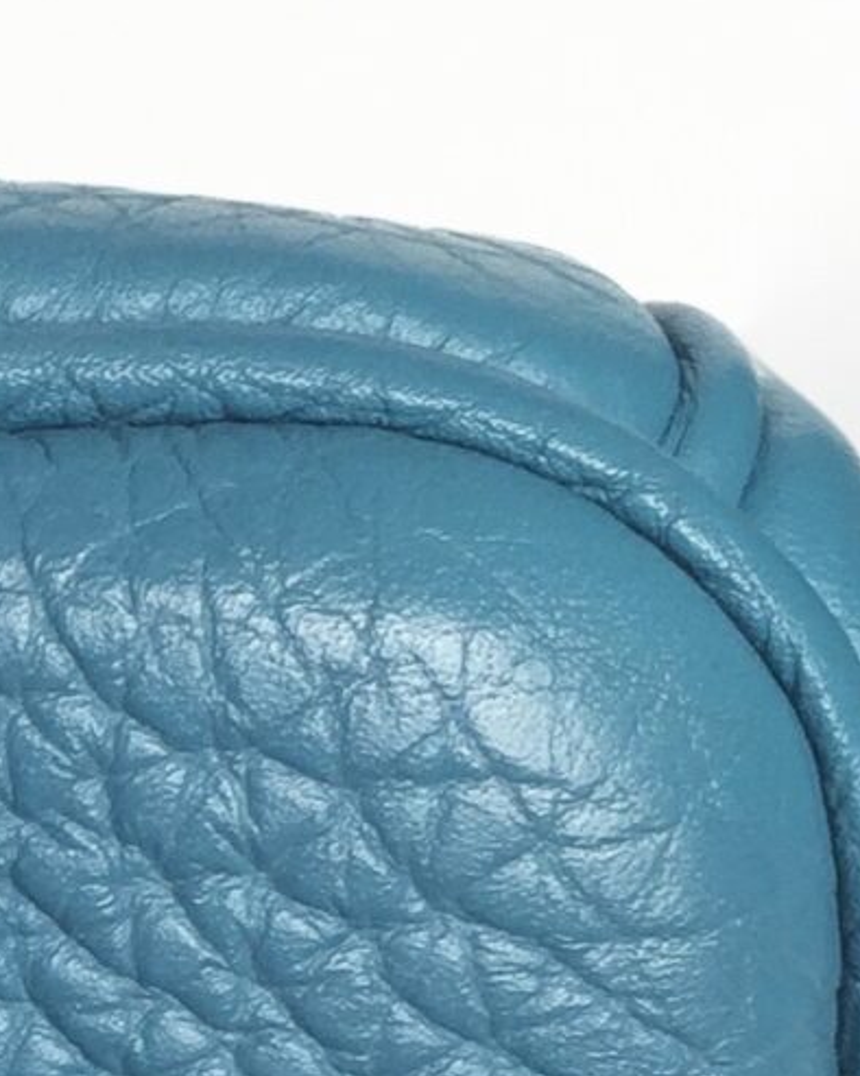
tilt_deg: -32.4
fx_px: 4680
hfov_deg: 10.0
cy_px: 1242
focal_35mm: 147
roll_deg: +4.7
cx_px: -640
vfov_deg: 12.8
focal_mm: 4.15
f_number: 2.2
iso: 32
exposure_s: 1/148
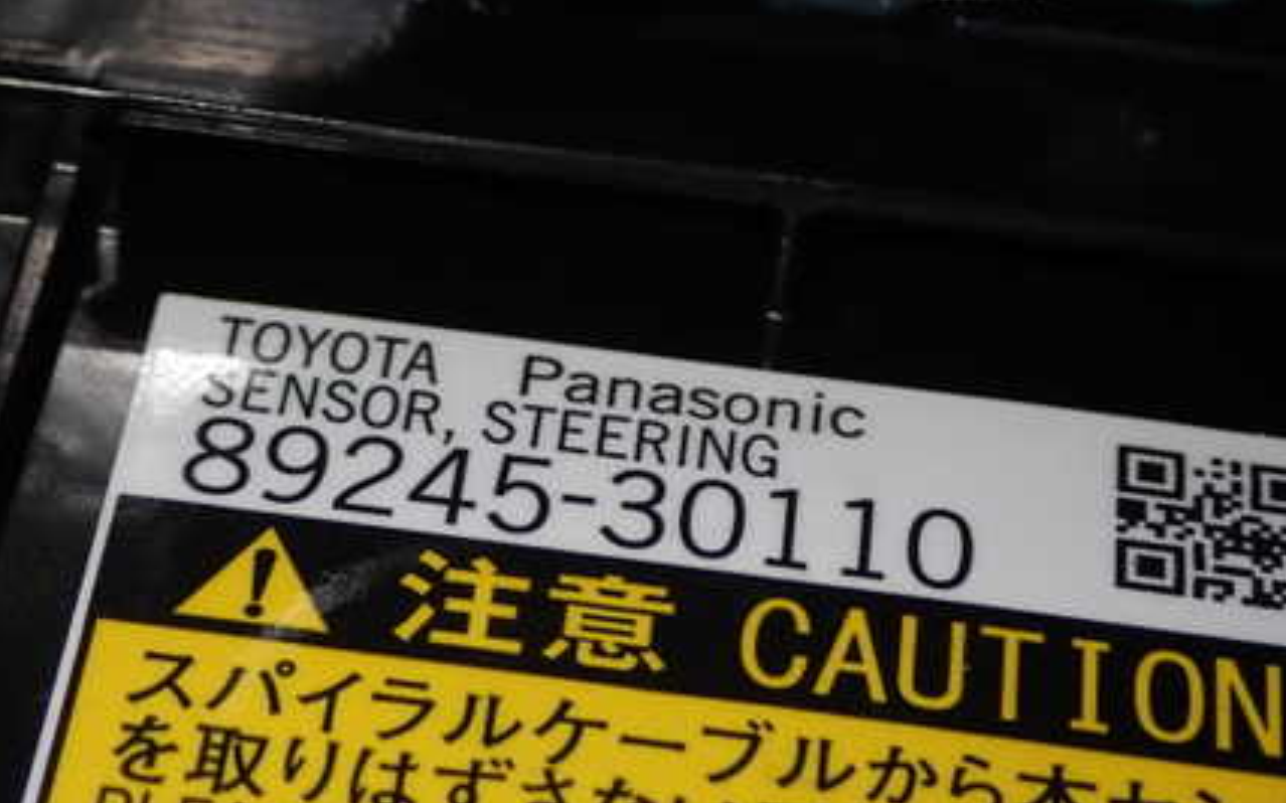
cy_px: 356
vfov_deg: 11.4
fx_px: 4029
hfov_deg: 18.1
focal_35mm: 115
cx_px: 552
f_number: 13
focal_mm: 13.65
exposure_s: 1/80
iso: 200
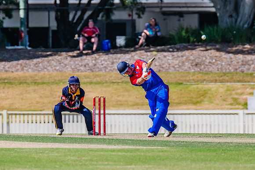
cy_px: 86
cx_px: 131
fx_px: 5663
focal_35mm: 799
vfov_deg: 1.7
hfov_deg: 2.6
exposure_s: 1/2000
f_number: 8
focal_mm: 600
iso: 640
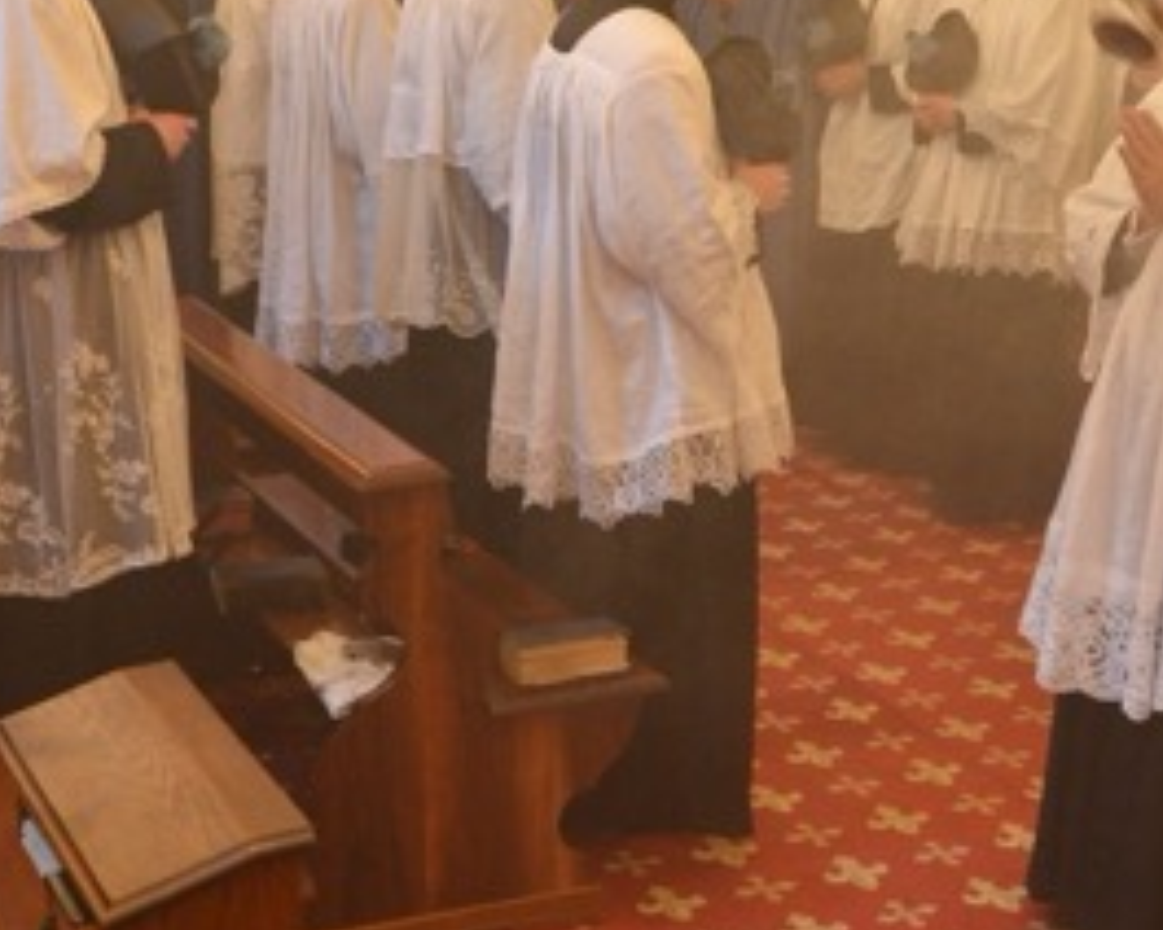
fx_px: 2444
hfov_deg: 26.7
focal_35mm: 71
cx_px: 689
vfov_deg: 21.5
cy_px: 307
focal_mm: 20
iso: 1600
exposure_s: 1/80
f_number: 4.5
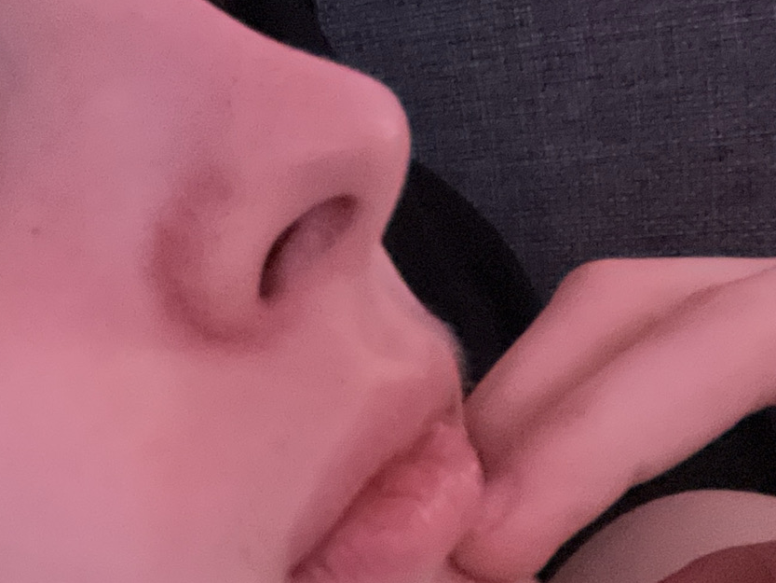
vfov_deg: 20.0
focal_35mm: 72
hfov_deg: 25.6
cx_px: -7
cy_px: 539
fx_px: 1614
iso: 1000
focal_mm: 2.71
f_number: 2.2
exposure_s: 1/15
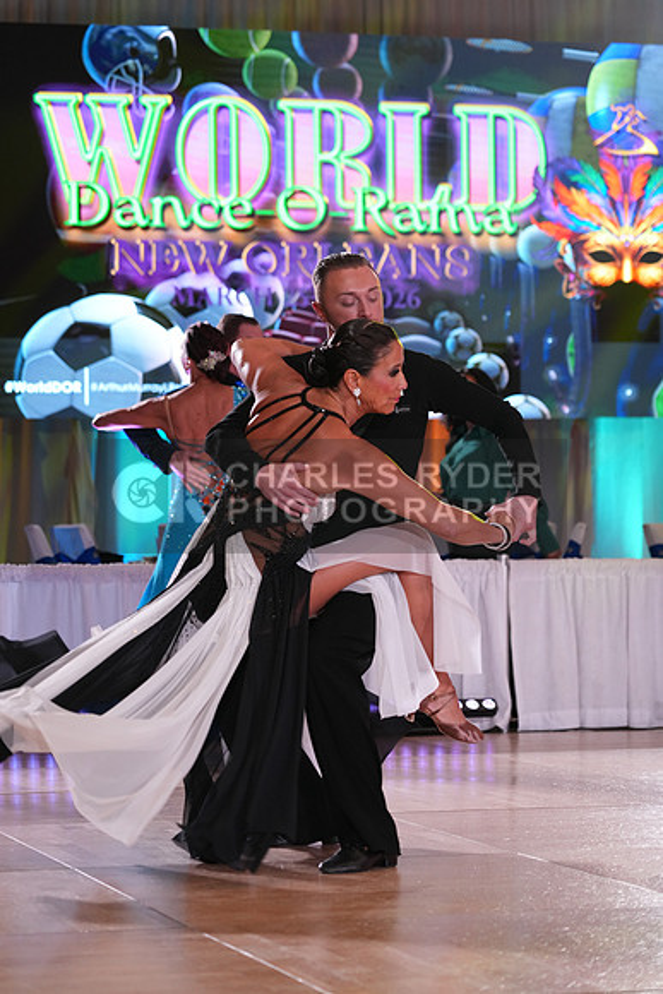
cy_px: 497
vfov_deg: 19.5
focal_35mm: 105
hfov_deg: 13.0
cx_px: 332
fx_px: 2899
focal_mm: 105
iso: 2000
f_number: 4
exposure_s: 1/400
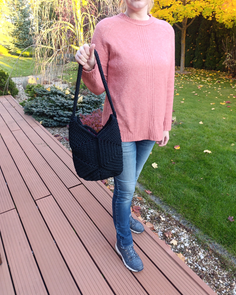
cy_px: 157
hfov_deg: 58.8
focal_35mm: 24
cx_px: 118
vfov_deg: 70.2
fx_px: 210
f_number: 1.6
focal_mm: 6.14
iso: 250
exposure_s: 1/100
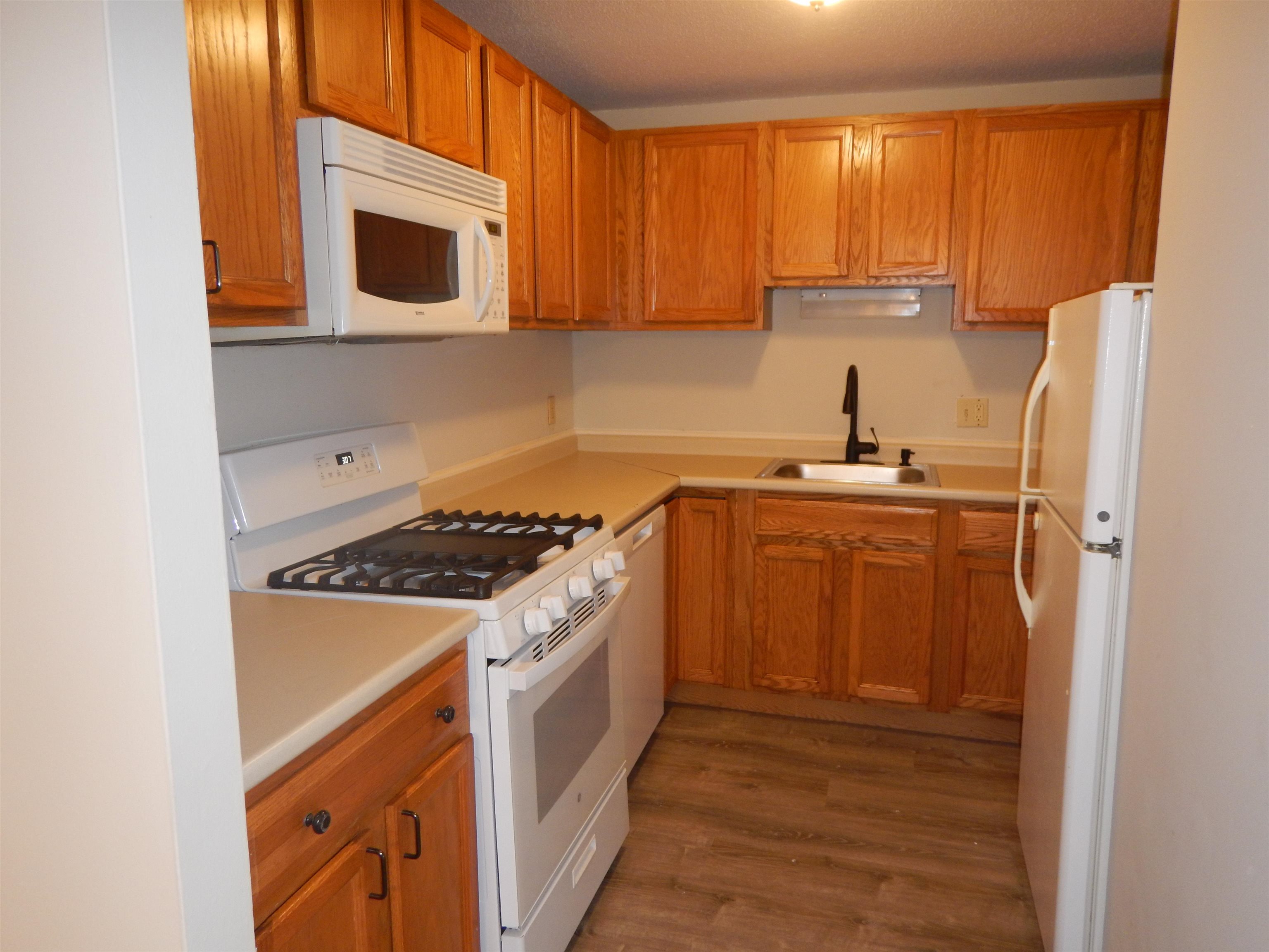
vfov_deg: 56.8
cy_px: 476
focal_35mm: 24
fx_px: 880
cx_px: 634
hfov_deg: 71.6
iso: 200
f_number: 2.8
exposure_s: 1/30
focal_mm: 4.3
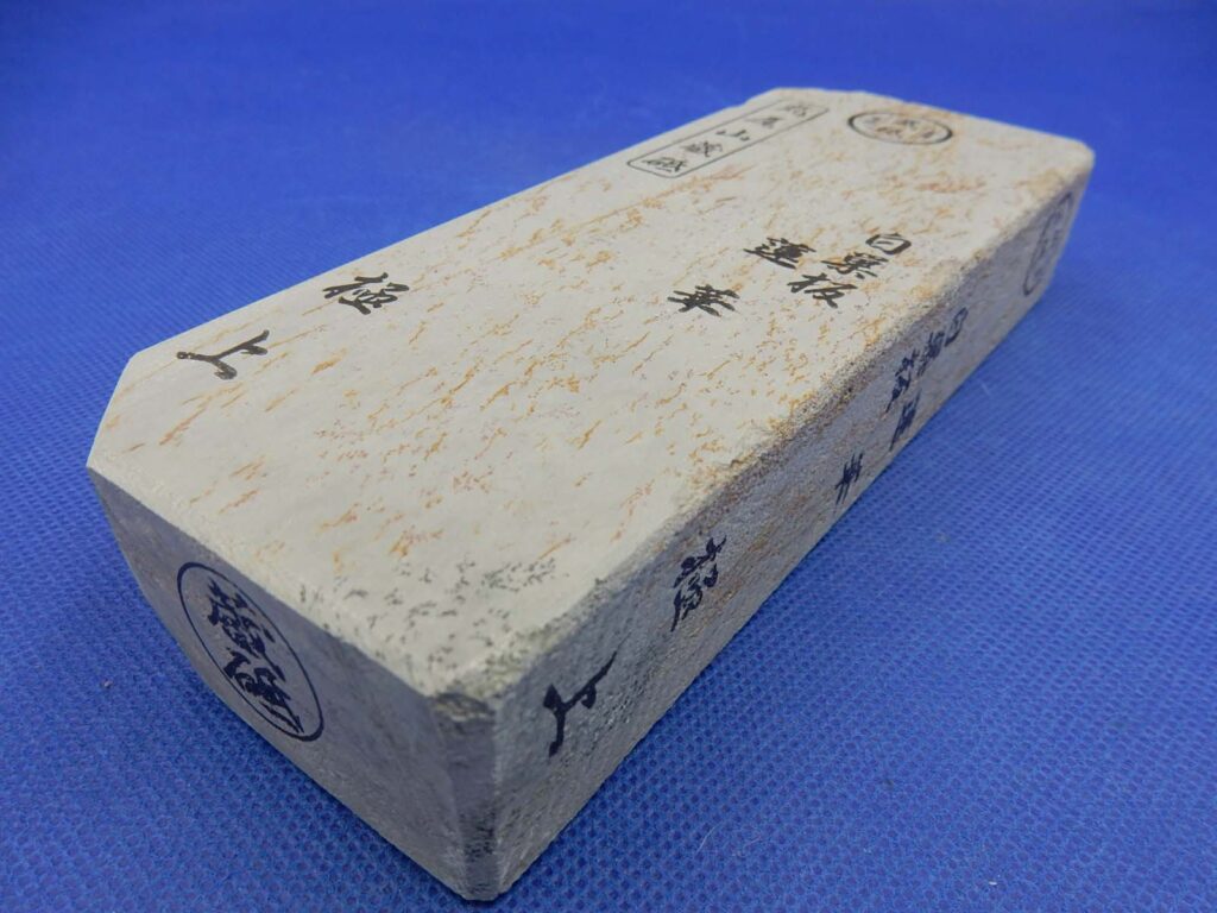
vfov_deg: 54.9
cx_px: 608
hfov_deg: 69.4
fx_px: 879
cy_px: 456
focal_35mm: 25
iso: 125
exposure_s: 1/100
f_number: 3.7
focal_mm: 4.5
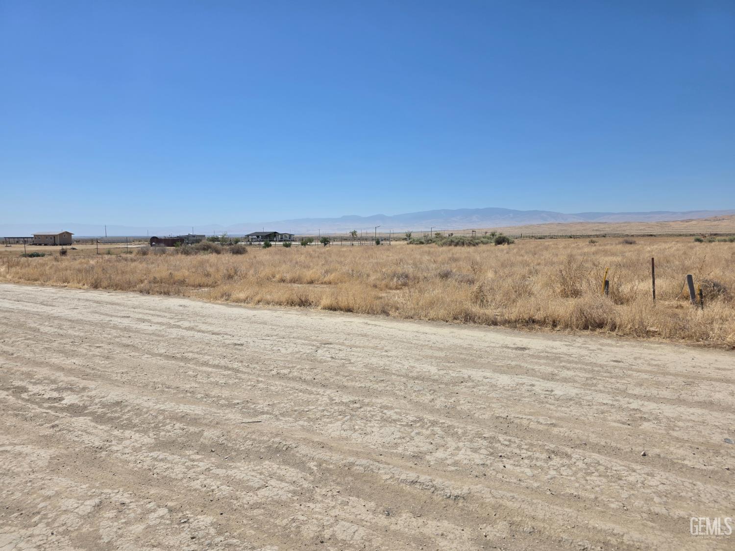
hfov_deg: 73.9
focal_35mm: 23
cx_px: 368
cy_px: 276
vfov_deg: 58.9
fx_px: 488
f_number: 1.7
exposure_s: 1/7944
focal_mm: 6.3
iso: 50
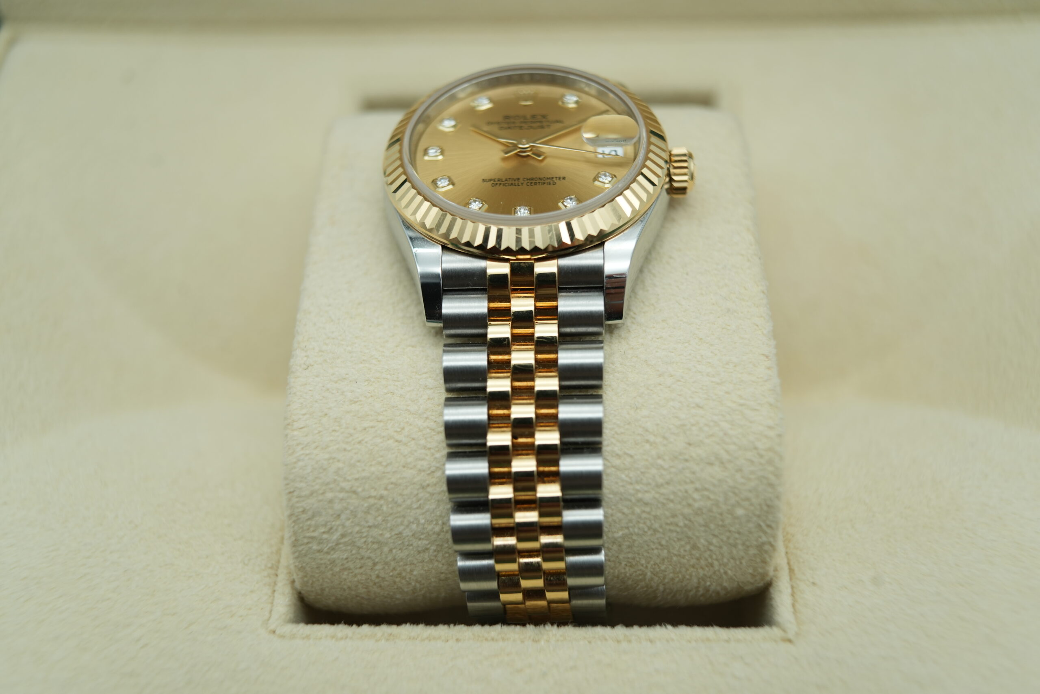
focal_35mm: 35
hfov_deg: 54.4
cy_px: 347
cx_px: 520
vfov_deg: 37.9
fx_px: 1011
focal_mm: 35
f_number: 5
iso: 400
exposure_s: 1/250
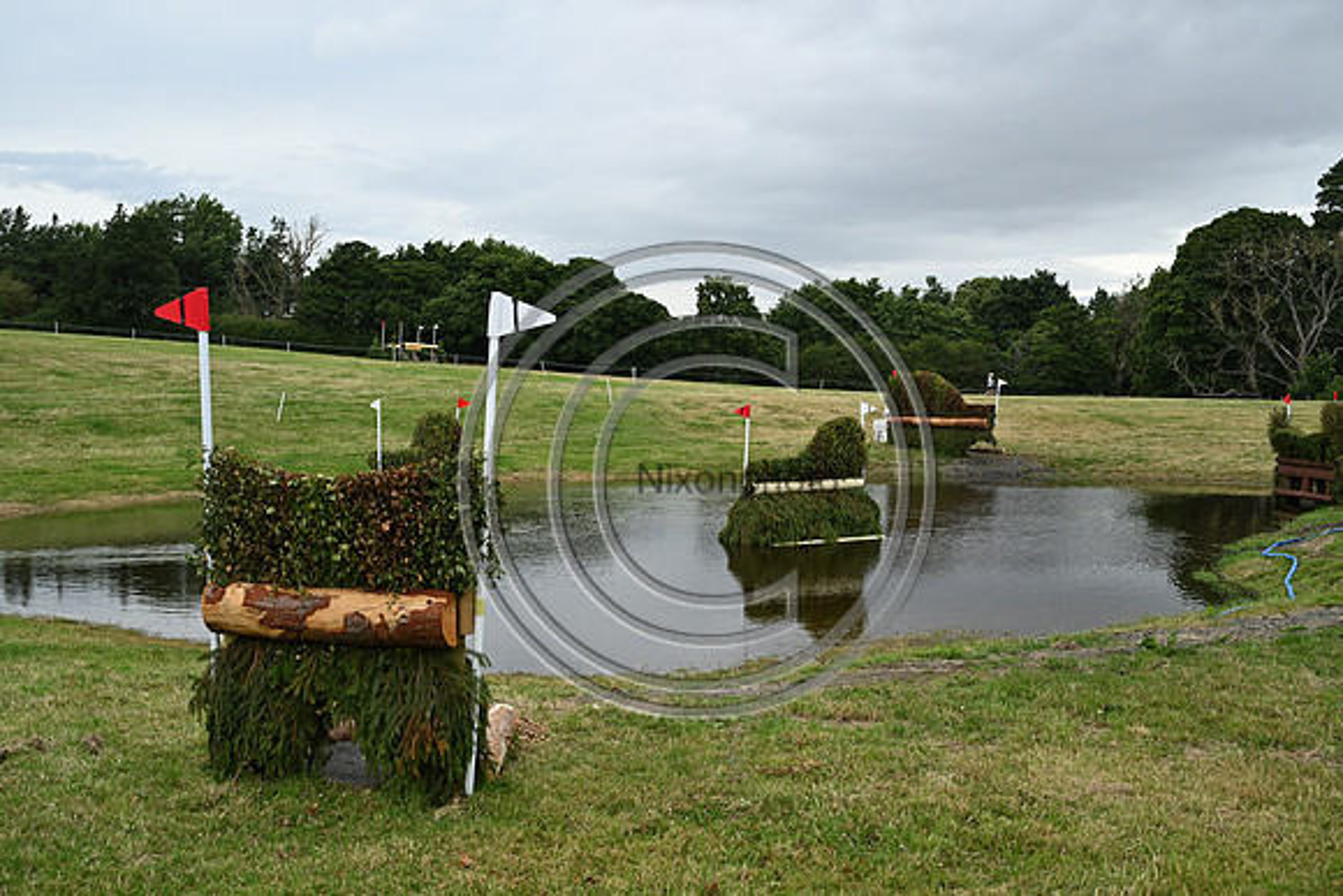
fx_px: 1455
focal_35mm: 39
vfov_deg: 34.2
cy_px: 448
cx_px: 672
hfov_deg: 49.5
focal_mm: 39
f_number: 5
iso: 1100
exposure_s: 1/800
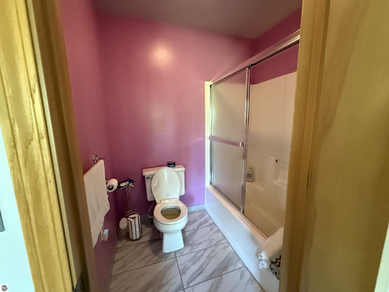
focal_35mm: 14
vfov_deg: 85.7
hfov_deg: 102.1
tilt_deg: -8.4
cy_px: 146
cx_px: 194
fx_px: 157
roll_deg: +1.3
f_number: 2.2
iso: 800
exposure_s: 1/60
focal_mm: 2.22
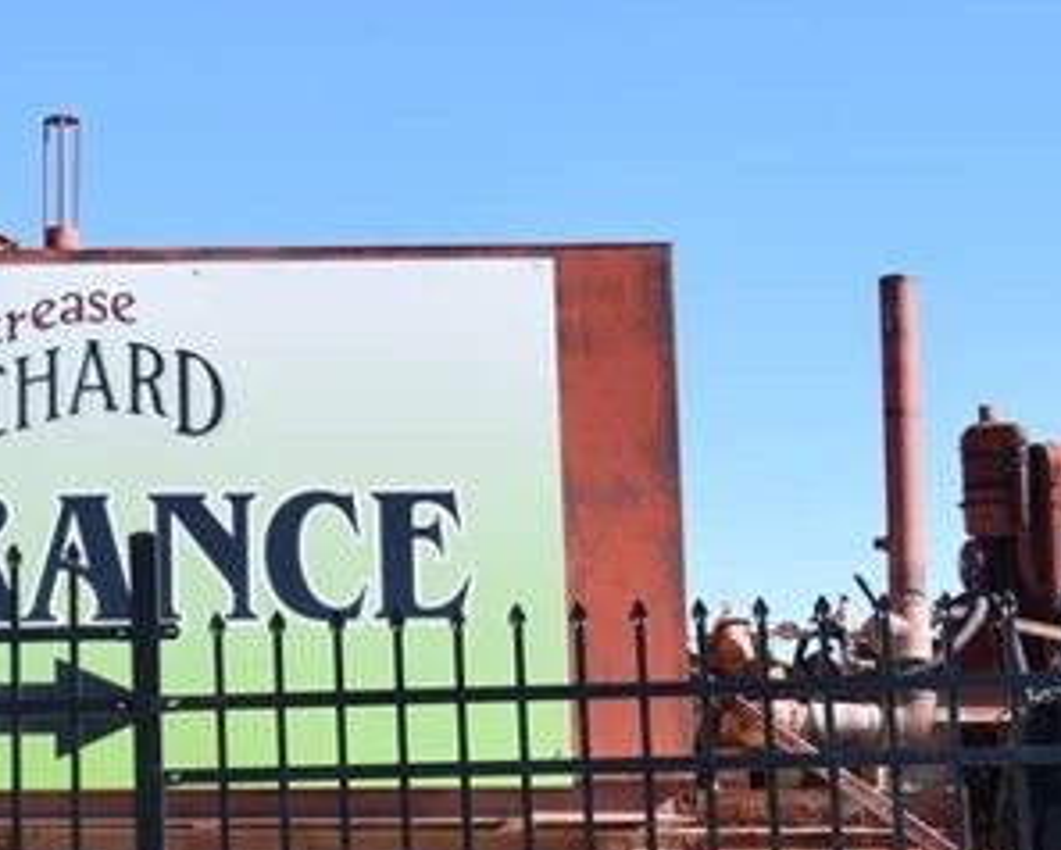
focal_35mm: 97
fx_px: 3048
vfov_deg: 15.9
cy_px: 438
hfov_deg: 19.3
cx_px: 50
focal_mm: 20
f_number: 10
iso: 100
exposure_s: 1/100
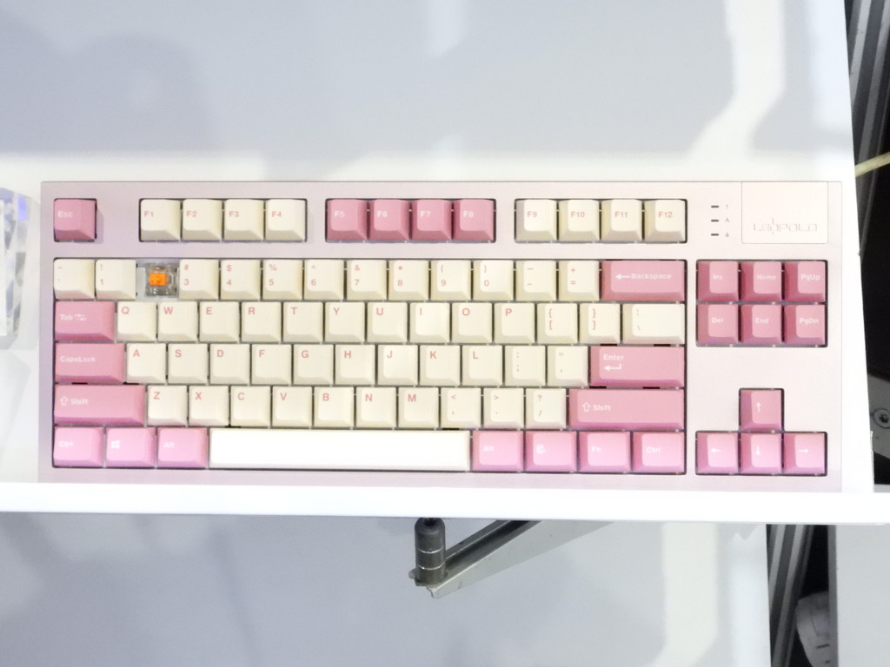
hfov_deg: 52.6
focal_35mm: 35
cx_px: 445
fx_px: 900
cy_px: 334
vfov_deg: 40.7
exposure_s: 1/160
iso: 1600
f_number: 4
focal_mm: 6.3
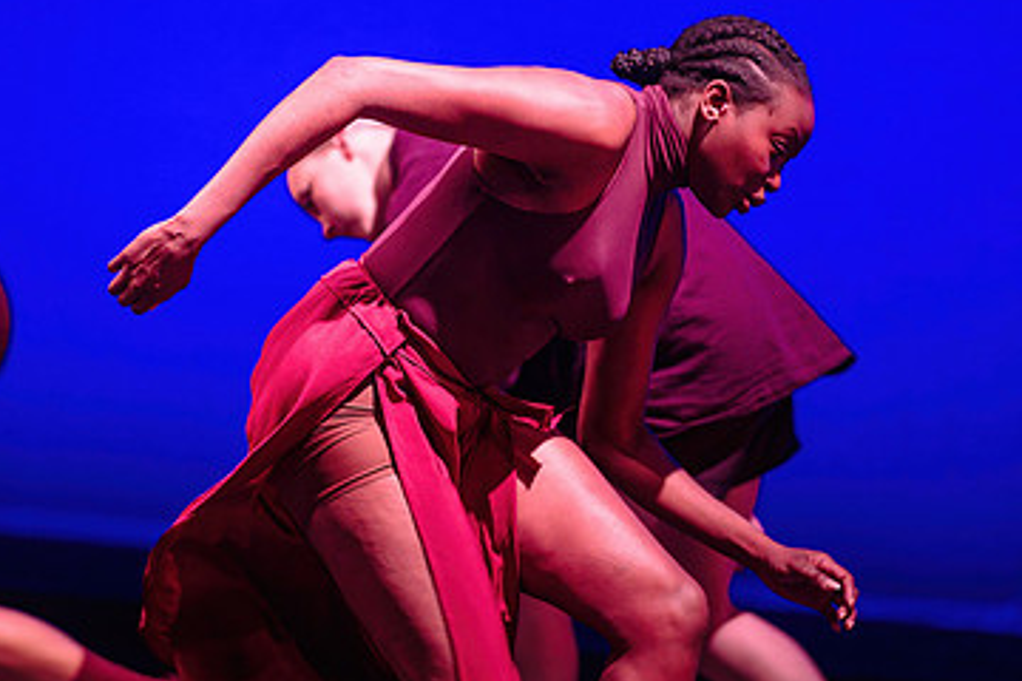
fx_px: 5592
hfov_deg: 10.4
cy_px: 349
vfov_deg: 7.0
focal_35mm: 197
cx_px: 504
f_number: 1.4
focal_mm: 105
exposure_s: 1/400
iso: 1250
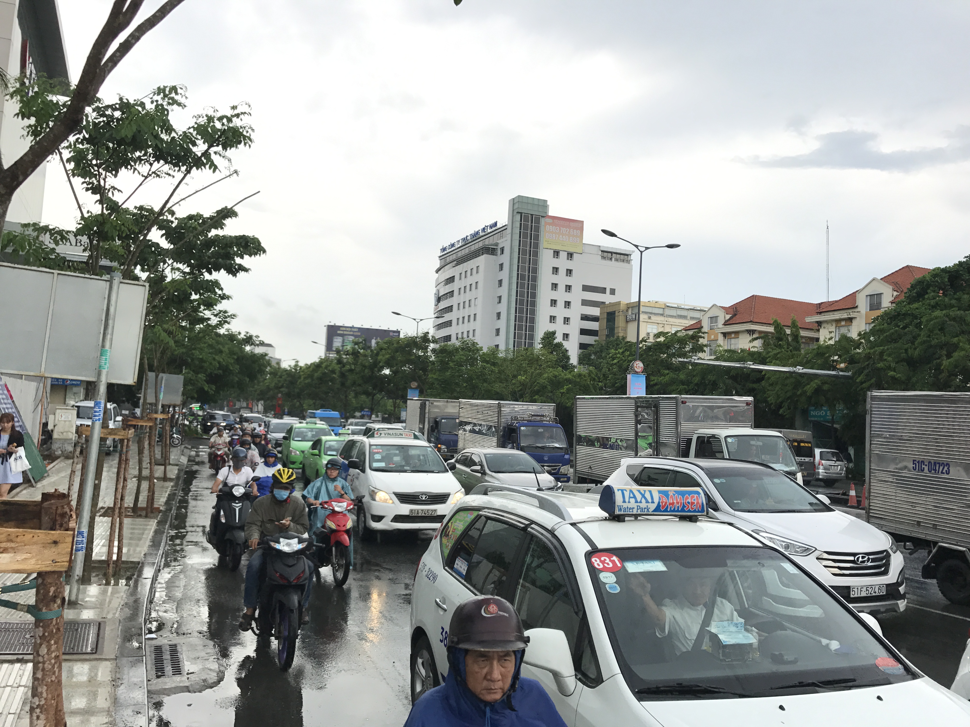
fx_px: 785
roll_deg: -3.4
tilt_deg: +4.4
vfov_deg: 49.7
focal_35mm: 28
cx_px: 485
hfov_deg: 63.4
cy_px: 364
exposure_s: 1/736
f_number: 1.8
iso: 20
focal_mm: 3.99
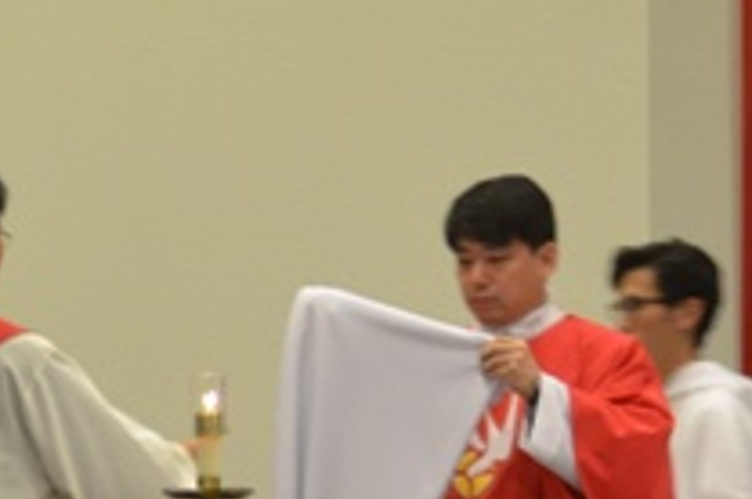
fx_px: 7717
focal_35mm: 370
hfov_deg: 5.6
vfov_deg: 3.7
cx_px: 409
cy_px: 398
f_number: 5
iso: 1250
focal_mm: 80
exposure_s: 1/30
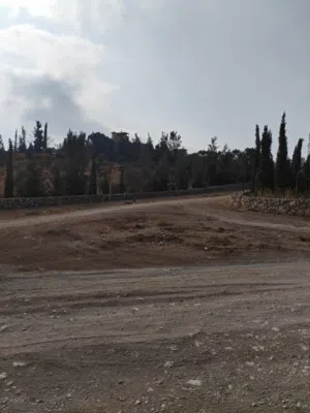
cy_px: 206
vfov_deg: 61.7
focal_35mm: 29
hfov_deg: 48.2
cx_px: 155
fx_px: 346
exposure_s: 1/5956
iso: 100
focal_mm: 4.75
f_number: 1.8
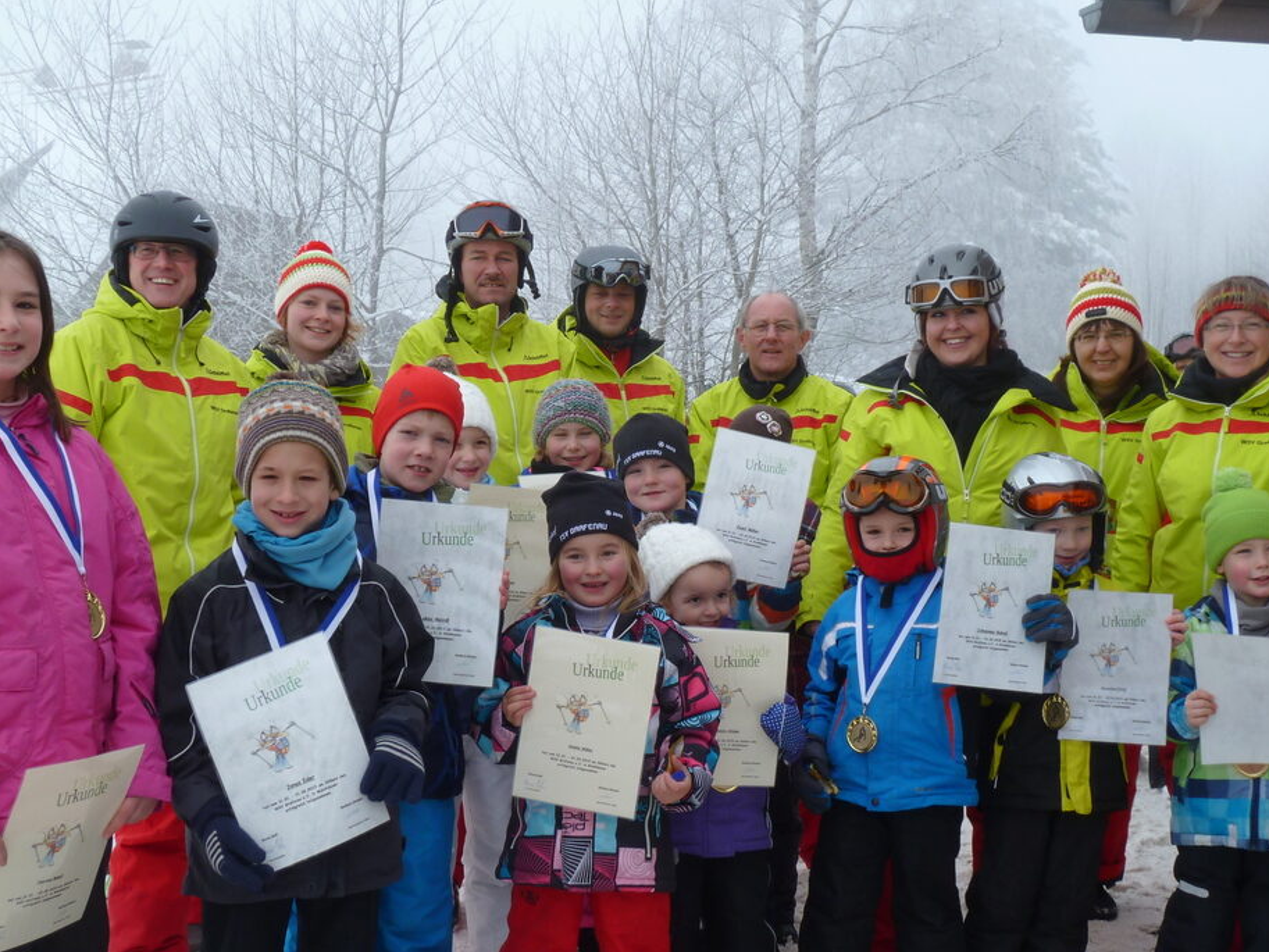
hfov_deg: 41.2
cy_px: 511
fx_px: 1687
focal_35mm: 46
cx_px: 632
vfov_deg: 31.5
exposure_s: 1/250
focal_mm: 5.7
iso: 80
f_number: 4
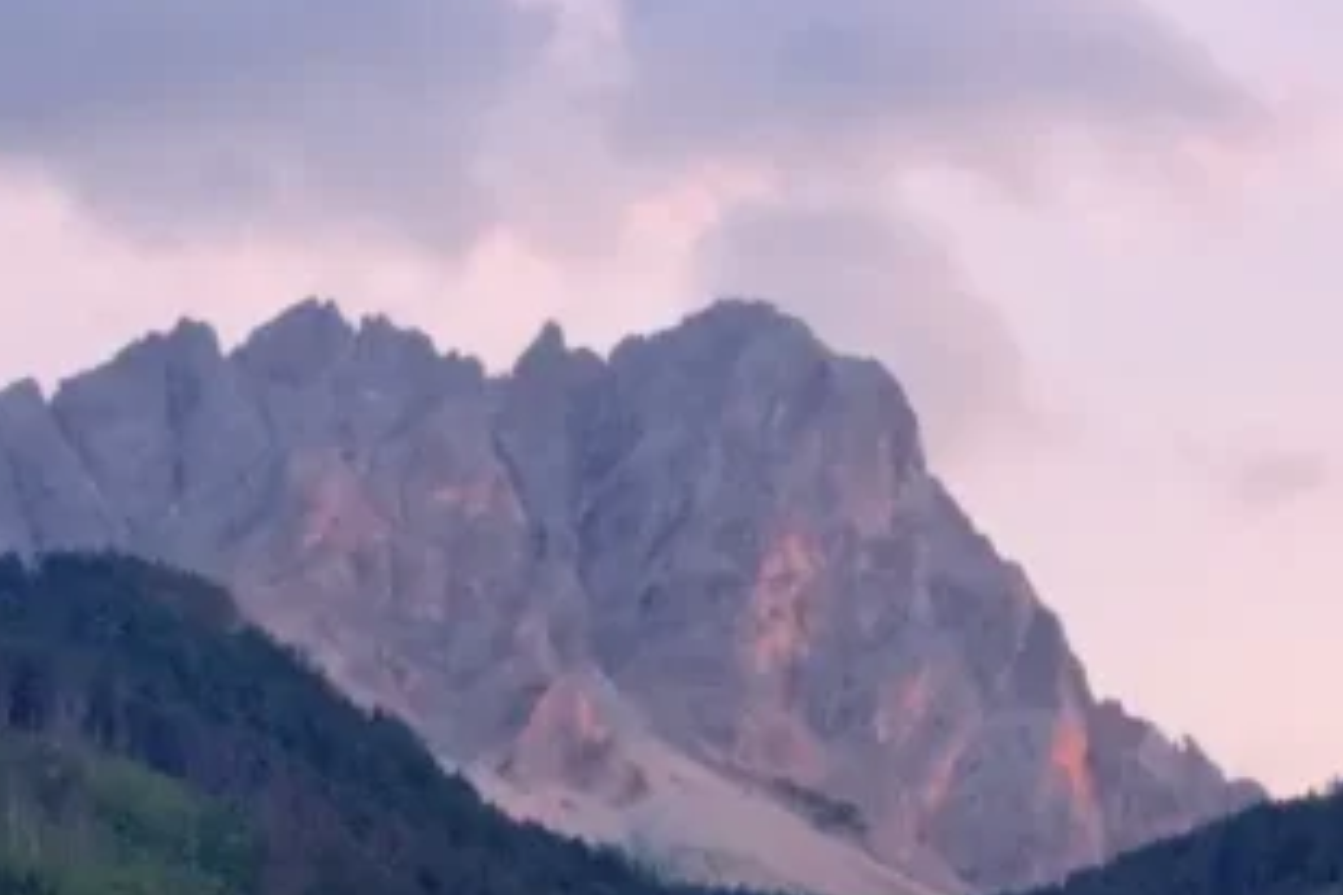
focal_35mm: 116
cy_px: 1219
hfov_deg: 17.6
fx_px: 4327
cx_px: 721
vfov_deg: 11.5
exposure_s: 1/100
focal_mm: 23
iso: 5000
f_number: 16
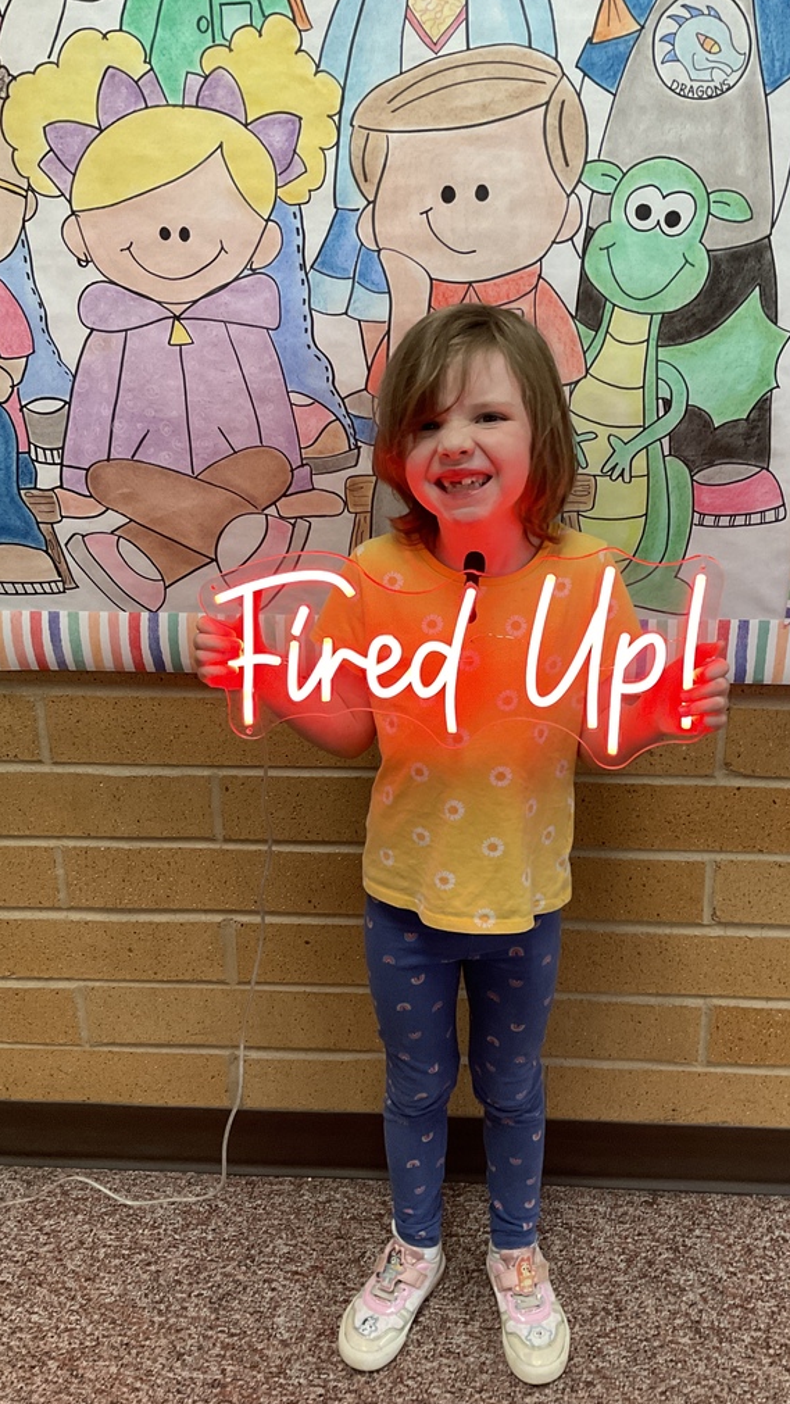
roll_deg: -2.5
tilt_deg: -20.1
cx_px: 461
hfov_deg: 36.6
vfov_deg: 61.0
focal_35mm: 32
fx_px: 1191
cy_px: 701
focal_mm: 3
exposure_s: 1/60
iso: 160
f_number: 1.8
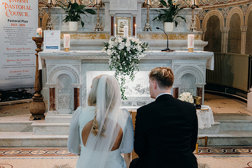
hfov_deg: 38.2
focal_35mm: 52
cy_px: 84
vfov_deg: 26.0
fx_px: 364
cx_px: 126
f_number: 3.5
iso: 2500
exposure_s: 1/160
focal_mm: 35
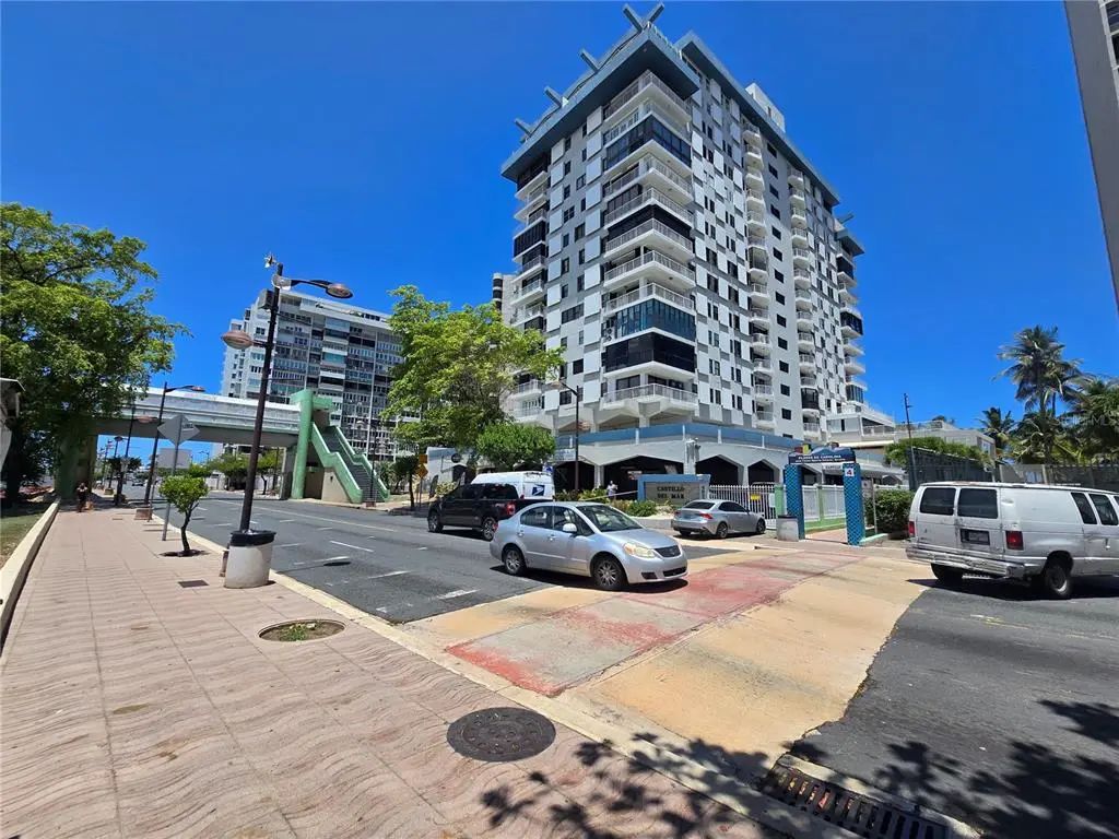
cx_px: 560
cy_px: 420
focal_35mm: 13
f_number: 2.2
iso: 50
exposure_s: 1/2614
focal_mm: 2.2
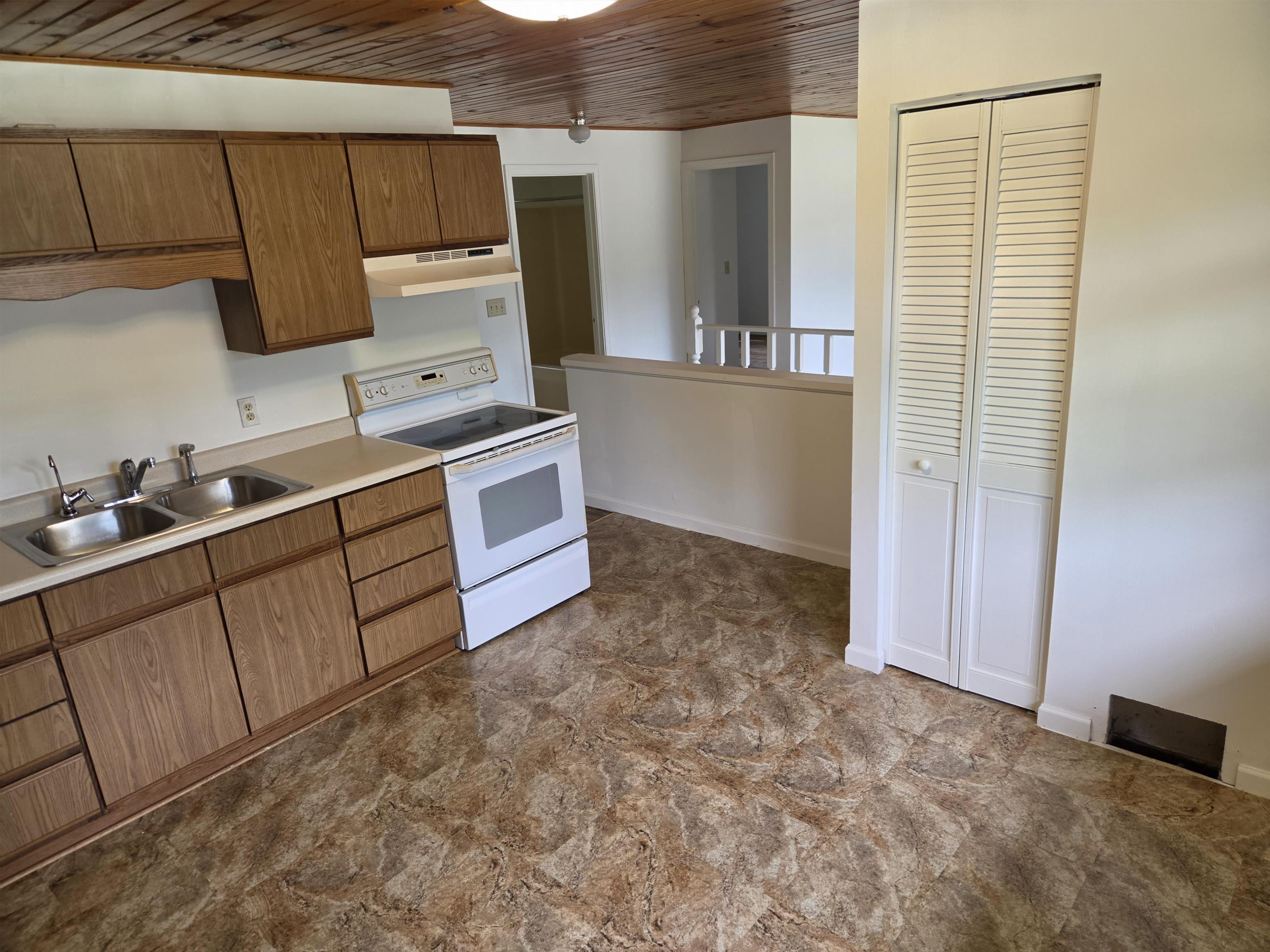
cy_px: 476
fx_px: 844
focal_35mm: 23
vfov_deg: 58.9
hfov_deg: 73.9
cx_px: 635
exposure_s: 1/120
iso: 200
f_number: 1.8
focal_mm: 5.4
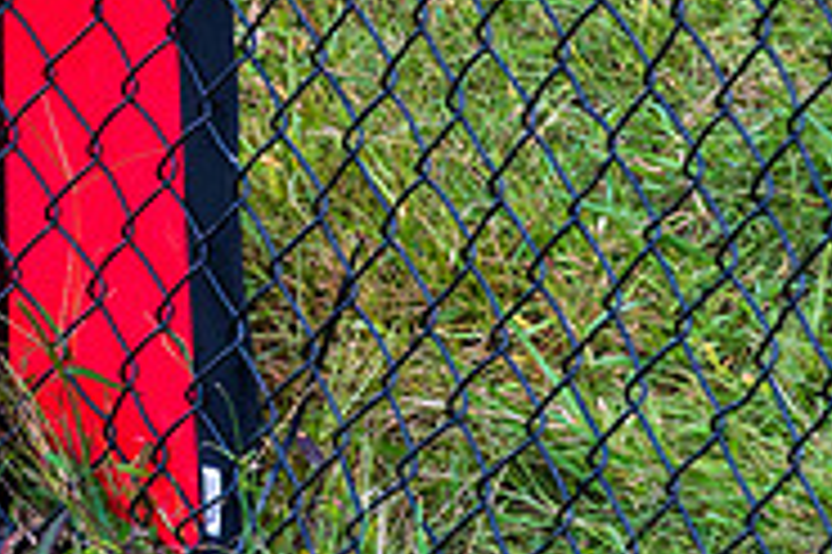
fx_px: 8705
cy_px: -191
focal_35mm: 377
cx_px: -441
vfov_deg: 3.6
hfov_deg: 5.4
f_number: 8
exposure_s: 1/250
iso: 400
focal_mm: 80
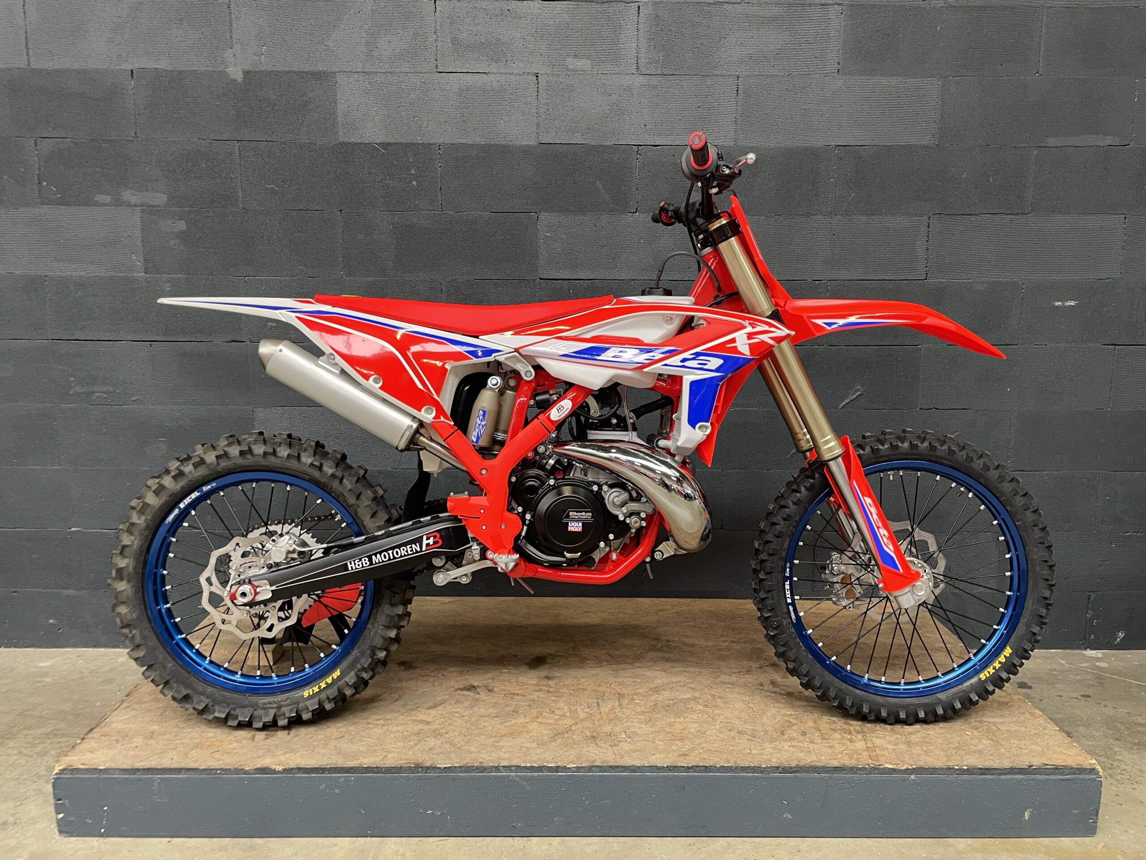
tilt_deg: -8.8
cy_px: 430
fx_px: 861
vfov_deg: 53.1
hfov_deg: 67.3
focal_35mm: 26
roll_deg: -0.3
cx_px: 573
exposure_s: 1/50
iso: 200
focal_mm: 4.2
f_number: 1.6
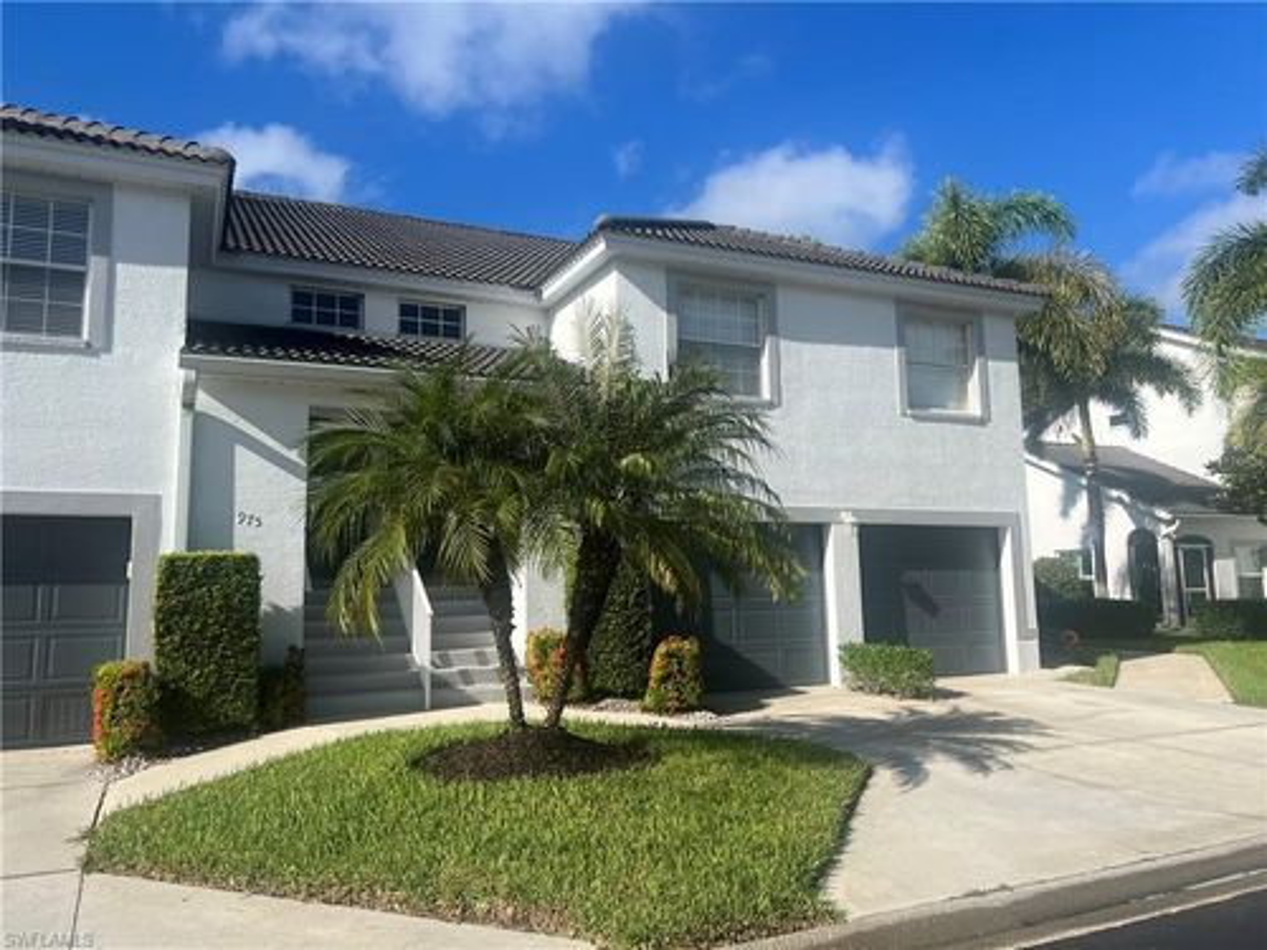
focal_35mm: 26
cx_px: 634
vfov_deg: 53.1
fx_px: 952
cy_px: 475
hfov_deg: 67.3
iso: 50
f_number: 1.5
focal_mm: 5.7
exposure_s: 1/5076
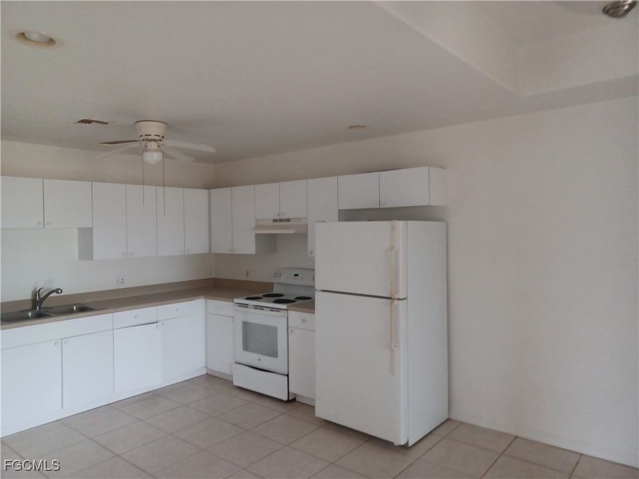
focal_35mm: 25
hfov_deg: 69.4
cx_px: 320
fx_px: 461
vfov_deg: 54.9
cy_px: 240
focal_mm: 4.6
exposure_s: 1/24
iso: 500
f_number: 1.8
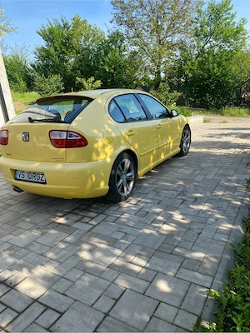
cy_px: 166
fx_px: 250
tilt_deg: -13.2
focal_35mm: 26
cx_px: 125
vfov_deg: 67.3
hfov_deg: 53.1
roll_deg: +6.1
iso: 32
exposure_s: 1/858
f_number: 1.8
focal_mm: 4.25
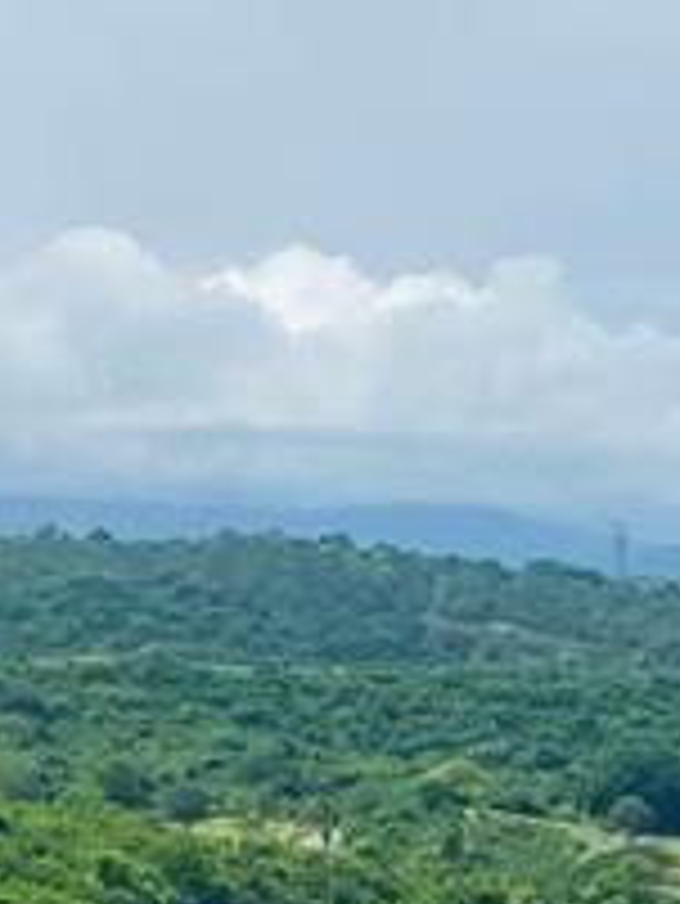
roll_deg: -1.4
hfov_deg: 9.6
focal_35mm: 155
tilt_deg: -5.3
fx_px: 4055
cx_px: 473
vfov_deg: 12.4
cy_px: 1115
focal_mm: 4.25
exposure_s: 1/6757
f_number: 1.8
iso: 32
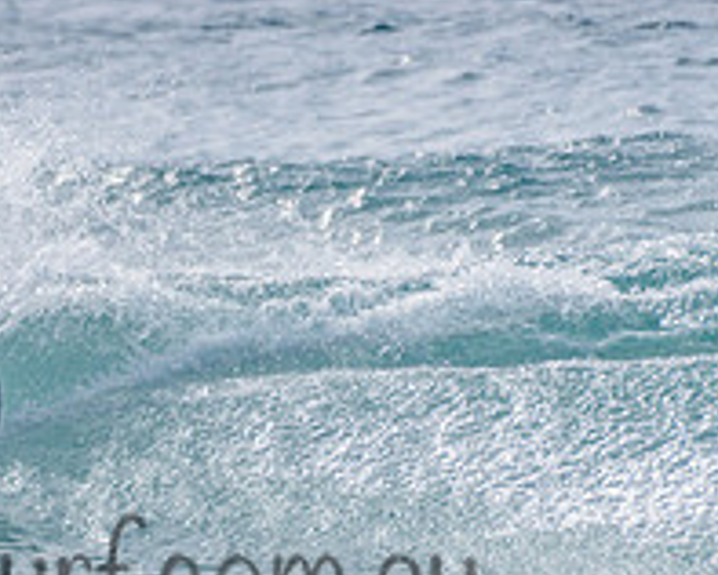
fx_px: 35969
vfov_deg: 0.9
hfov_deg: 1.1
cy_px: 382
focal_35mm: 1691
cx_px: -146
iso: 72
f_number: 5.6
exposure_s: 1/2000
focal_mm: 500
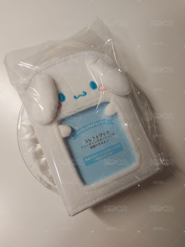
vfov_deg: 71.6
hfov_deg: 56.8
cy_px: 124
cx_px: 92
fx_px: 171
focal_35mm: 24
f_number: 1.8
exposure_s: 1/60
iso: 50
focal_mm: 5.23
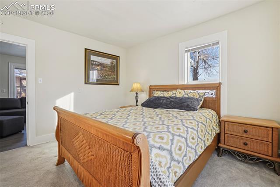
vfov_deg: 77.3
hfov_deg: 100.4
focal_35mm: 15
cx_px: 140
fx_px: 117
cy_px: 94
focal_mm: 10
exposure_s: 1/30
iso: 100
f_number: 8
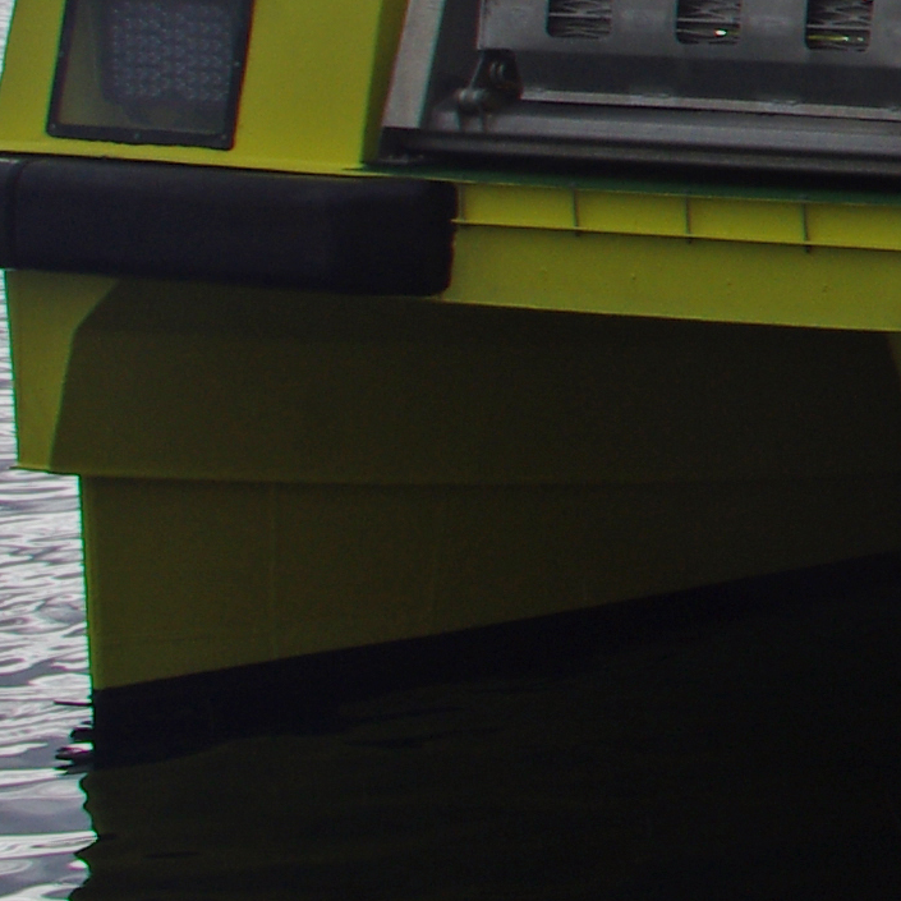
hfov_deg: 9.8
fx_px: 4564
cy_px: -290
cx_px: 2201
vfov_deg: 11.0
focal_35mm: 155
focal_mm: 20
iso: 200
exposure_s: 1/160
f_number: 11
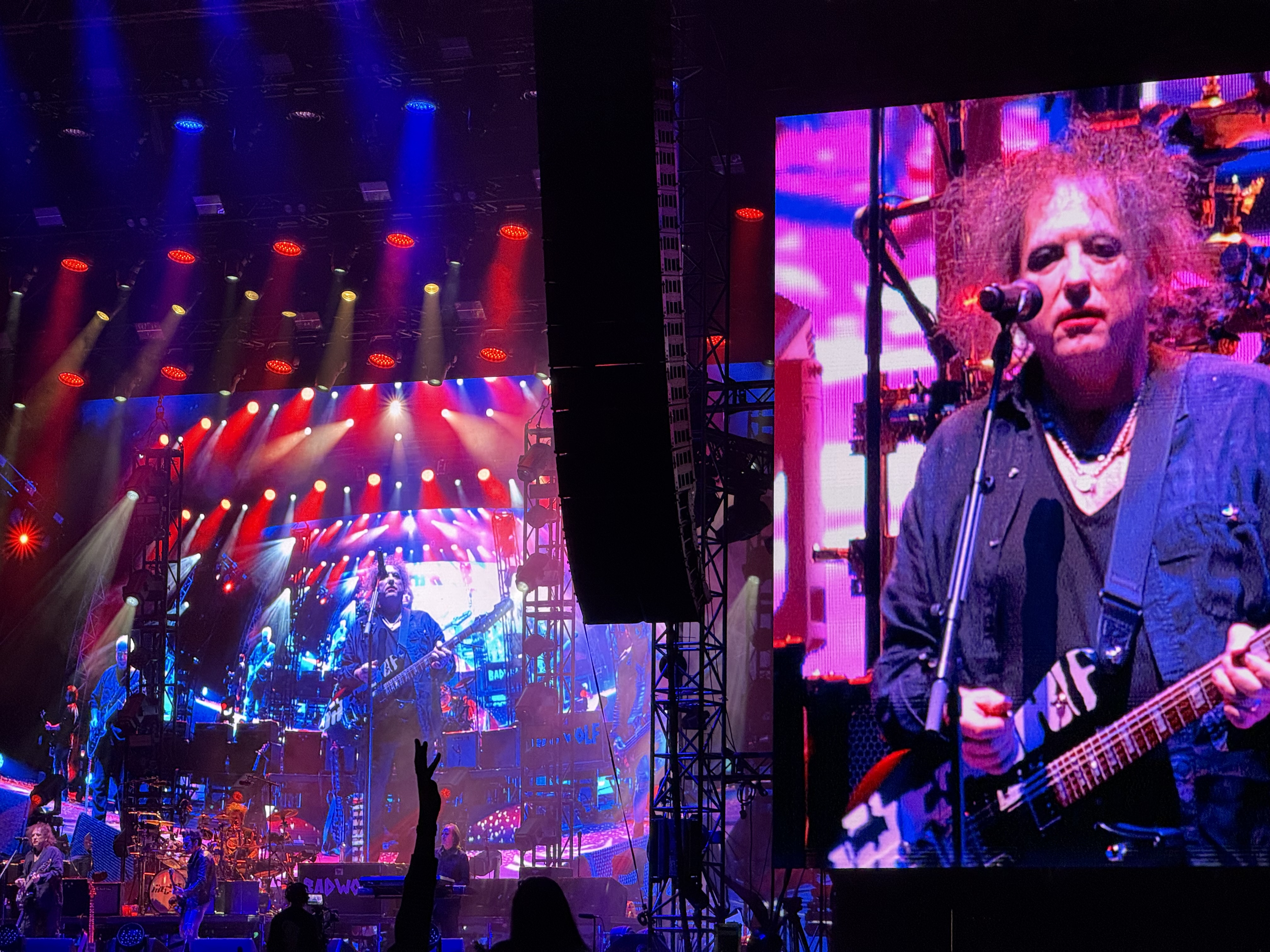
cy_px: 476
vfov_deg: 12.3
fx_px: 4403
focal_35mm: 120
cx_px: 635
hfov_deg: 16.4
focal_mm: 15.66
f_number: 2.8
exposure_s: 1/100
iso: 250
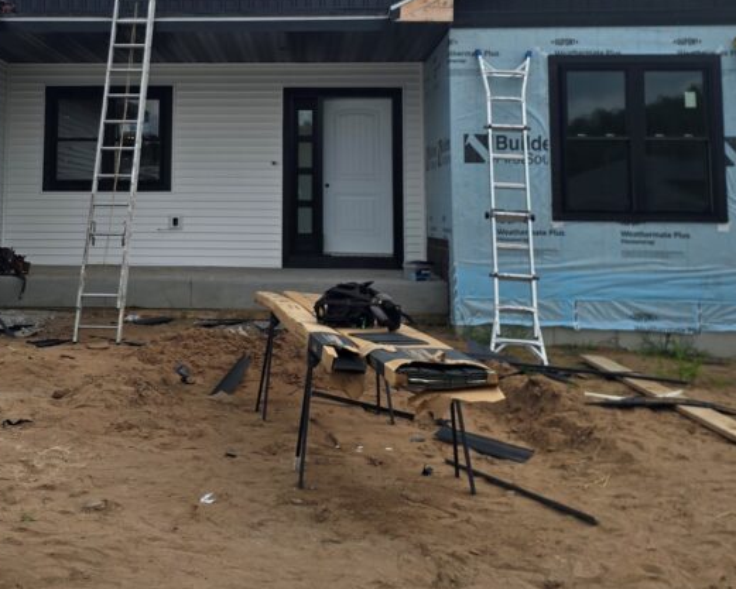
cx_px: 235
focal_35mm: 46
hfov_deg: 39.8
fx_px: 1002
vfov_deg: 31.7
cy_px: 103
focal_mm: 6.3
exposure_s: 1/900
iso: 12
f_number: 1.7
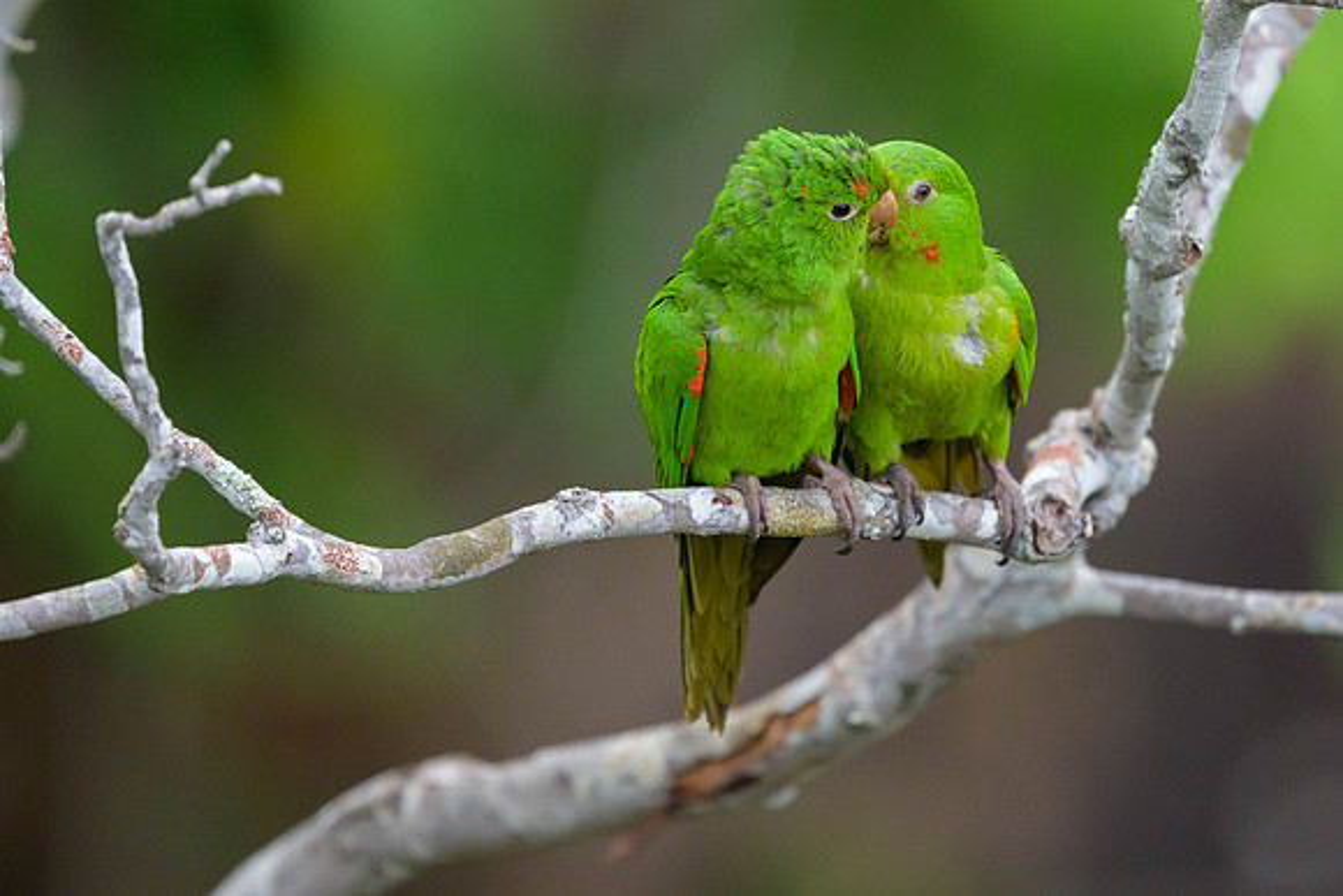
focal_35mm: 1001
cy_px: 302
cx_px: 858
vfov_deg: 1.4
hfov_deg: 2.1
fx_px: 37366
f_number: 4
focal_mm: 560
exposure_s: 1/1600
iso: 2200
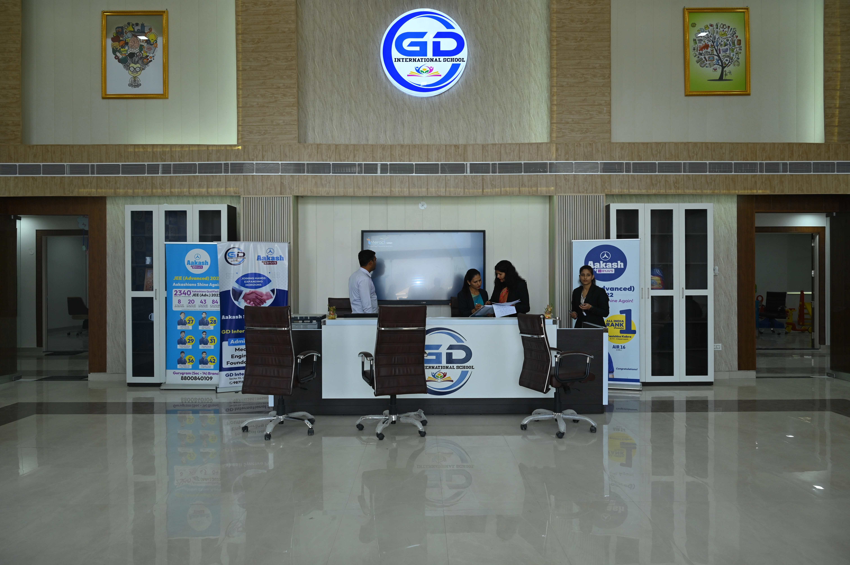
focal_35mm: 24
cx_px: 425
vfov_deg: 53.1
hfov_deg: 73.8
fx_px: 566
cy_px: 282
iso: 250
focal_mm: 24
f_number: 5.6
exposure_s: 1/125
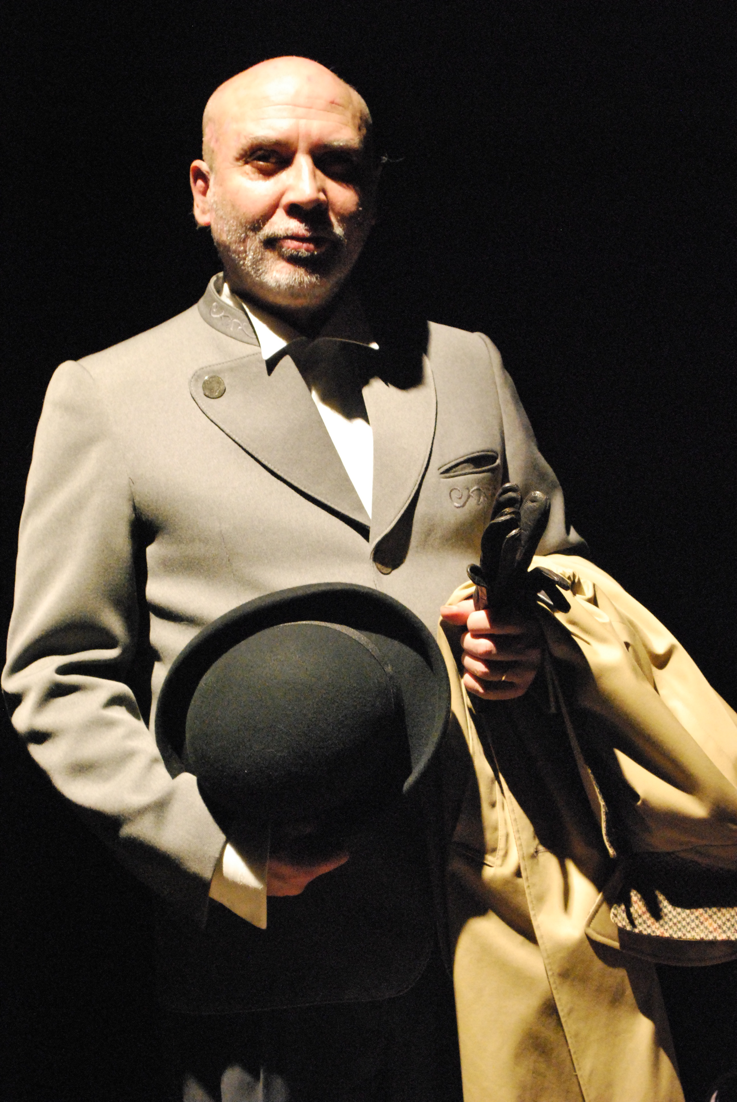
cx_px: 368
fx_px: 2526
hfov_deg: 16.6
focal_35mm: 82
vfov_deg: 24.6
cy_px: 551
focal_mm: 55
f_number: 6.3
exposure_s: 1/40
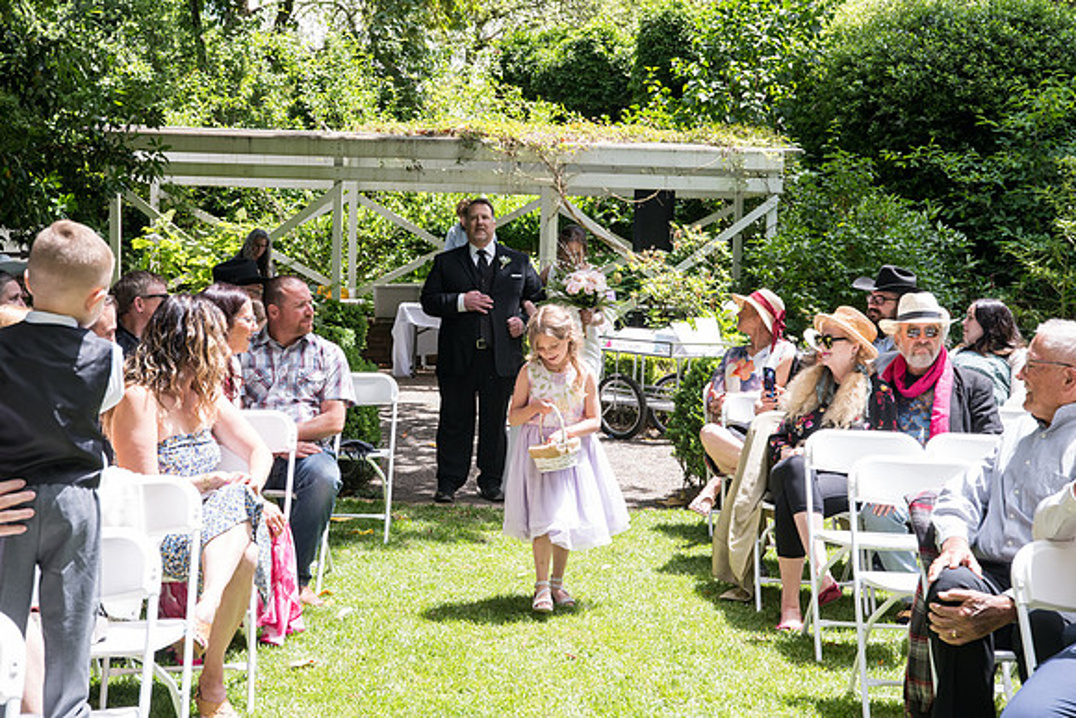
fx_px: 1674
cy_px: 359
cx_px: 538
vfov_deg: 24.2
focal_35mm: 56
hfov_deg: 35.6
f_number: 7.1
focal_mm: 56
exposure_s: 1/400
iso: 640
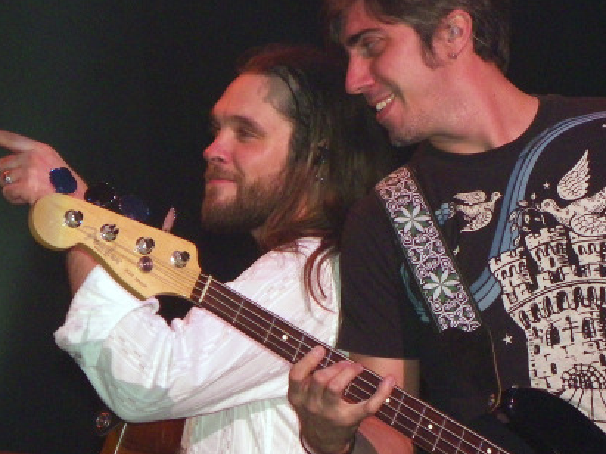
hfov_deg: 9.2
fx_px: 3780
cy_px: 311
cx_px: 280
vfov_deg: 6.9
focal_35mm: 216
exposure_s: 1/125
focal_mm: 19.6
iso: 200
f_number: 4
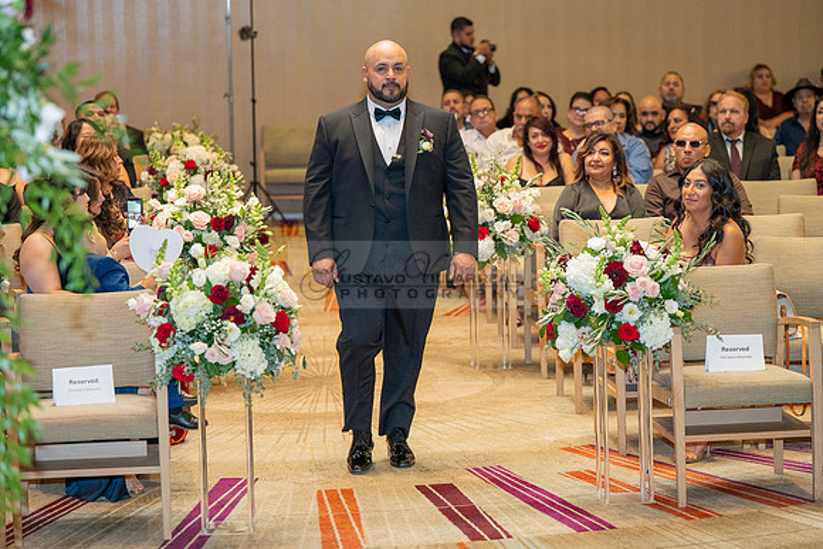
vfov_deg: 13.7
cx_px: 412
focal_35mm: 100
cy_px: 274
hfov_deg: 20.4
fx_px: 2287
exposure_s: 1/160
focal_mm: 100
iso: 1250
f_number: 3.2
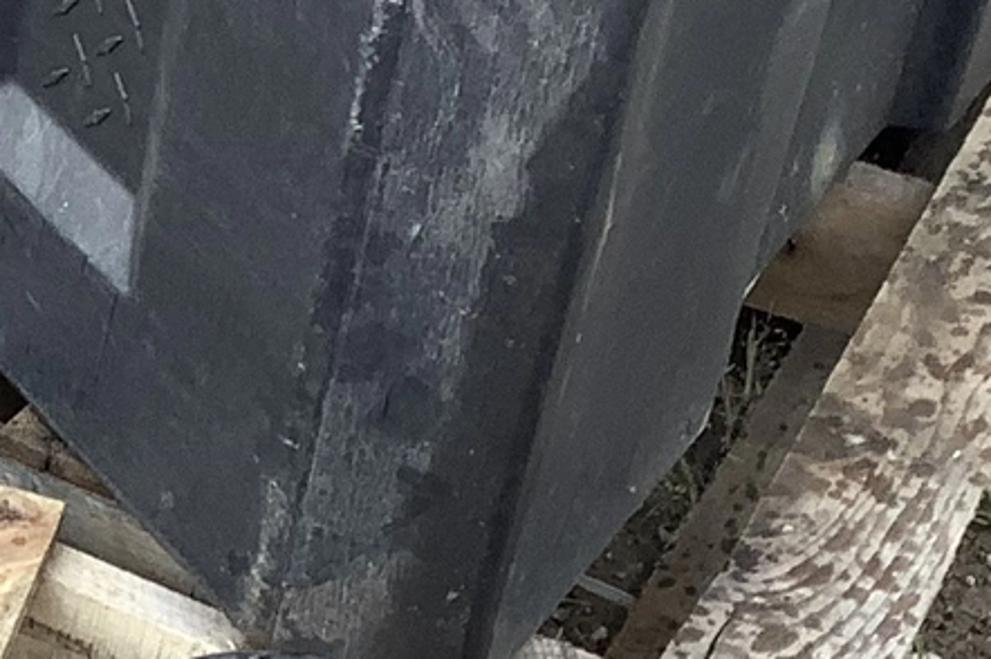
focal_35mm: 146
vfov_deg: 9.4
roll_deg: -2.0
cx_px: -540
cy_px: 477
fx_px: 4016
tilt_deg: -32.9
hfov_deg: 13.2
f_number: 2.4
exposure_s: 1/120
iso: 32
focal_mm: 3.3
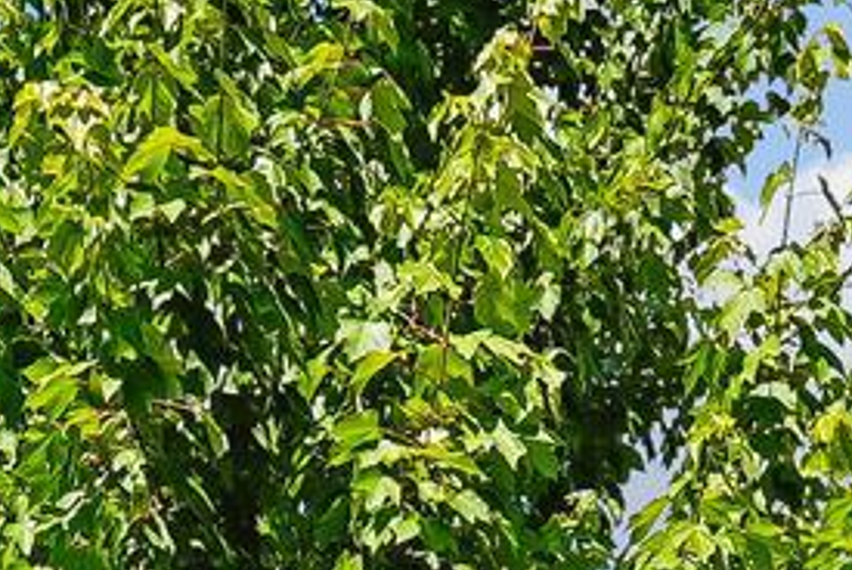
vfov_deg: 9.6
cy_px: 1501
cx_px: 301
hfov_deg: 16.6
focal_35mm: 123
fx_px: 2907
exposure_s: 1/200
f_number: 5
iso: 80
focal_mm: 16.5
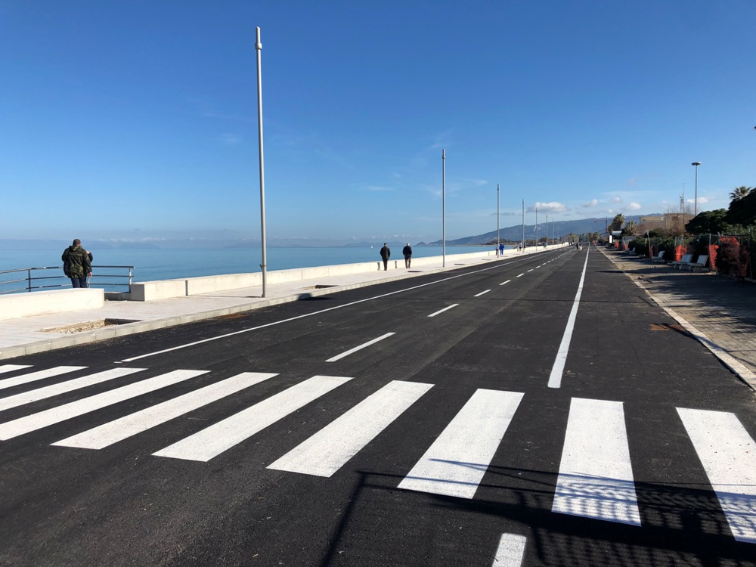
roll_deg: +1.3
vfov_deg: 49.7
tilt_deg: -5.1
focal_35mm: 28
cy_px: 284
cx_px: 378
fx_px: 612
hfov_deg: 63.4
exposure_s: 1/2825
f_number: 1.8
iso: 20
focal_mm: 3.99
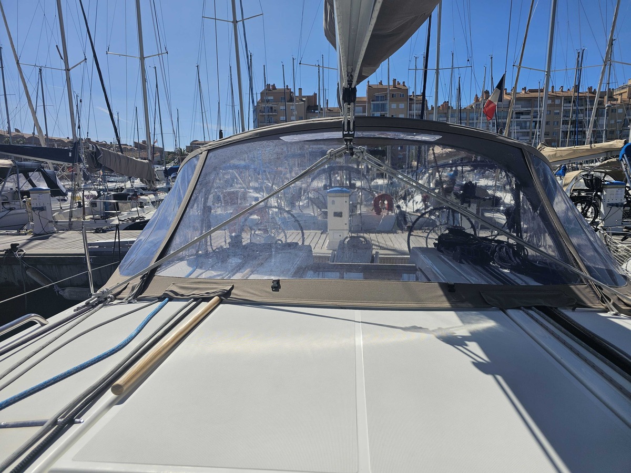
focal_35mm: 23
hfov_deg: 73.9
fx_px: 419
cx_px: 316
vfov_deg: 58.9
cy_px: 236
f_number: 1.7
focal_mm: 6.3
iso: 10
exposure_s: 1/1978
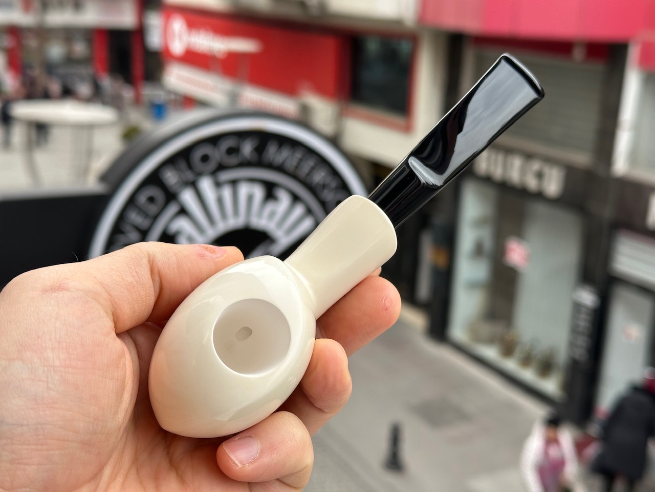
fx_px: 908
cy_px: 246
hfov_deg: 39.7
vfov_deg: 30.3
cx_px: 328
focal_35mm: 48
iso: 64
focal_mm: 6.86
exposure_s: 1/496
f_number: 1.78
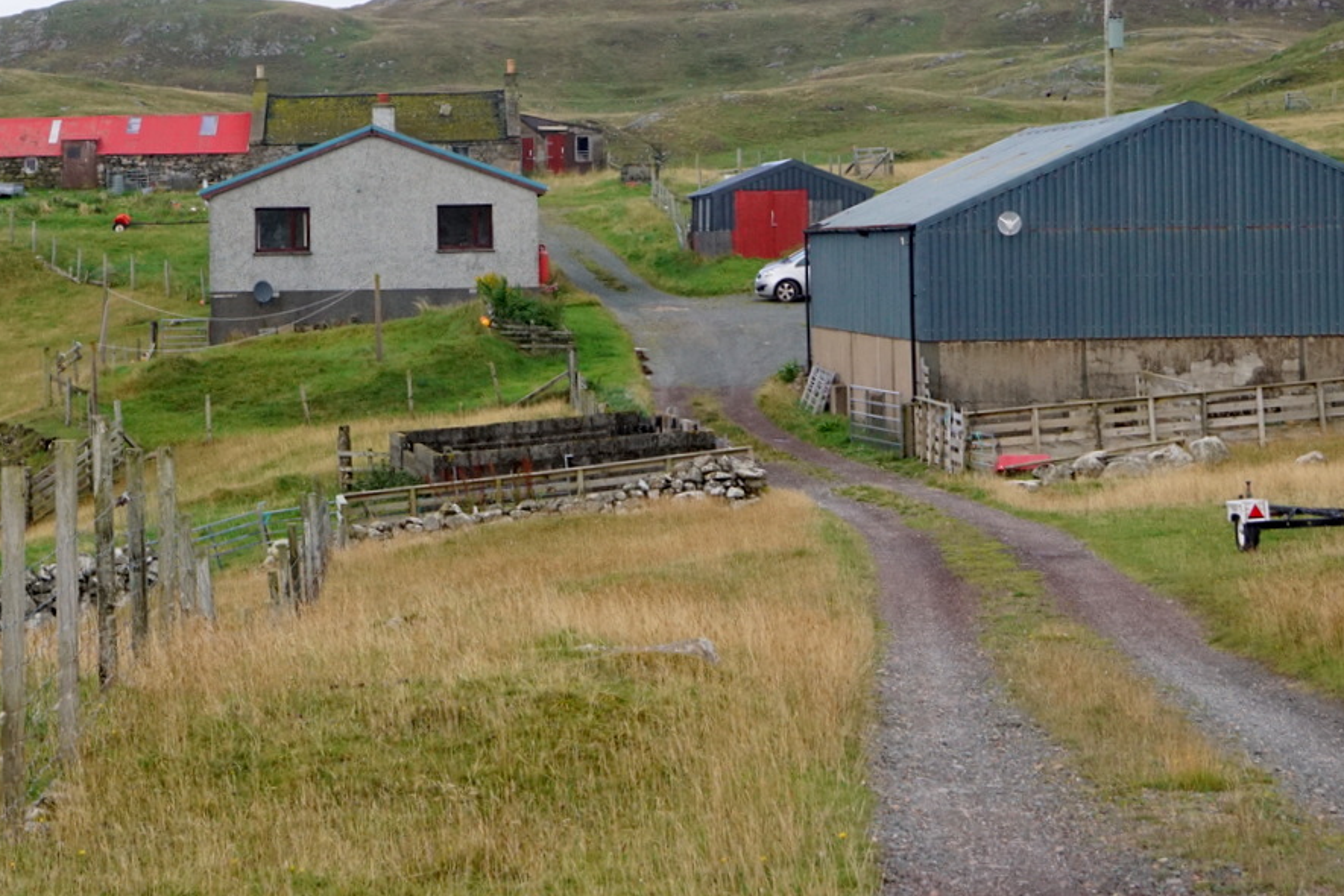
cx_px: 462
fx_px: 3543
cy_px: 309
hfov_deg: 21.4
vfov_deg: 14.4
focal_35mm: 95
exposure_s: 1/1000
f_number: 8
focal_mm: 35
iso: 800
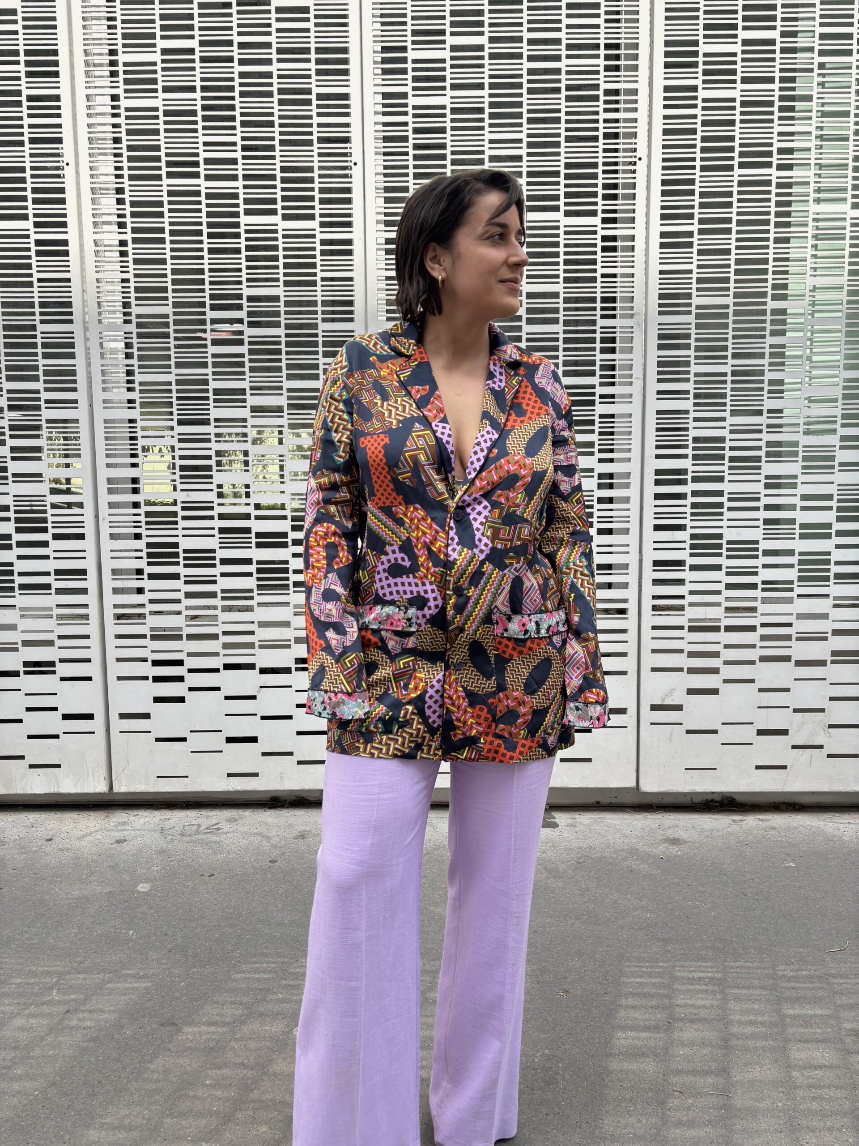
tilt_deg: -5.7
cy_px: 573
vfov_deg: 67.3
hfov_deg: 53.1
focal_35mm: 26
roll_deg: +1.0
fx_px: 860
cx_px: 430
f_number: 1.6
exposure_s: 1/1616
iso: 50
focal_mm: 5.96
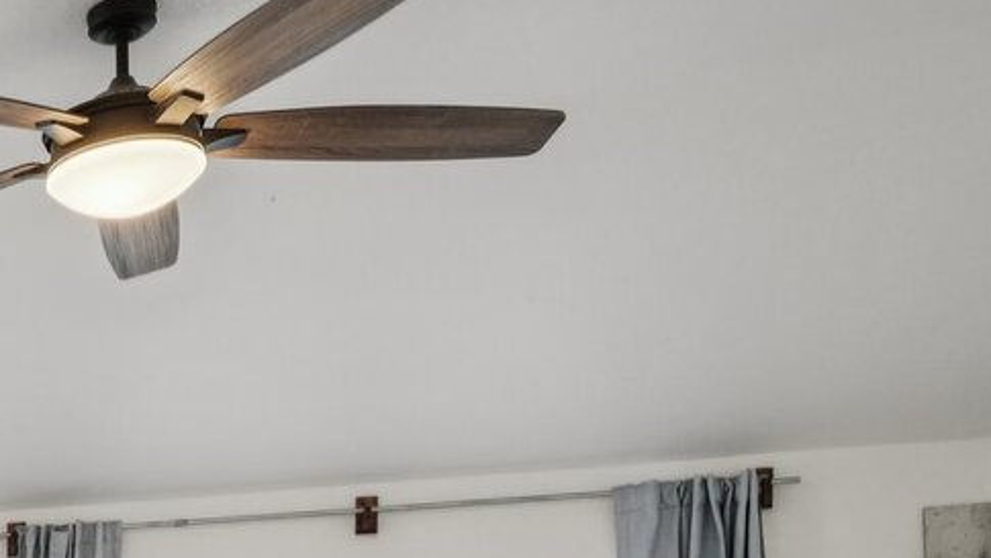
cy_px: 803
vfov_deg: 19.2
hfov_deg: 25.3
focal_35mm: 56
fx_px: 1472
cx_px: -584
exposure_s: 1/15
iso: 400
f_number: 8
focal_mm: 16
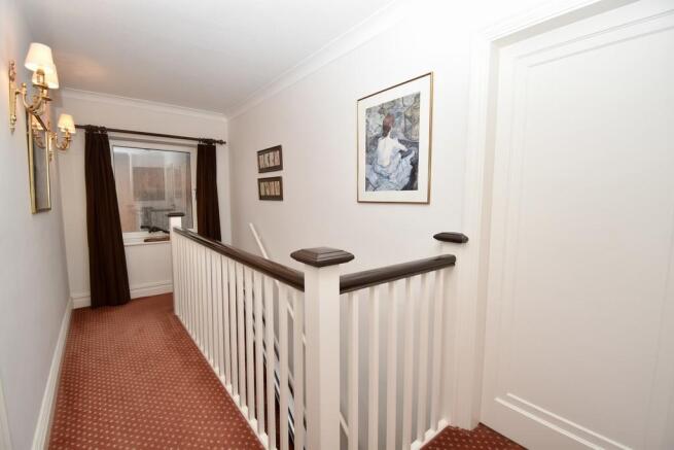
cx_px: 337
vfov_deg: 77.4
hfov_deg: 100.4
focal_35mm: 15
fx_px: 281
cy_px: 225
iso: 200
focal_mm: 10
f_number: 5
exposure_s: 1/60
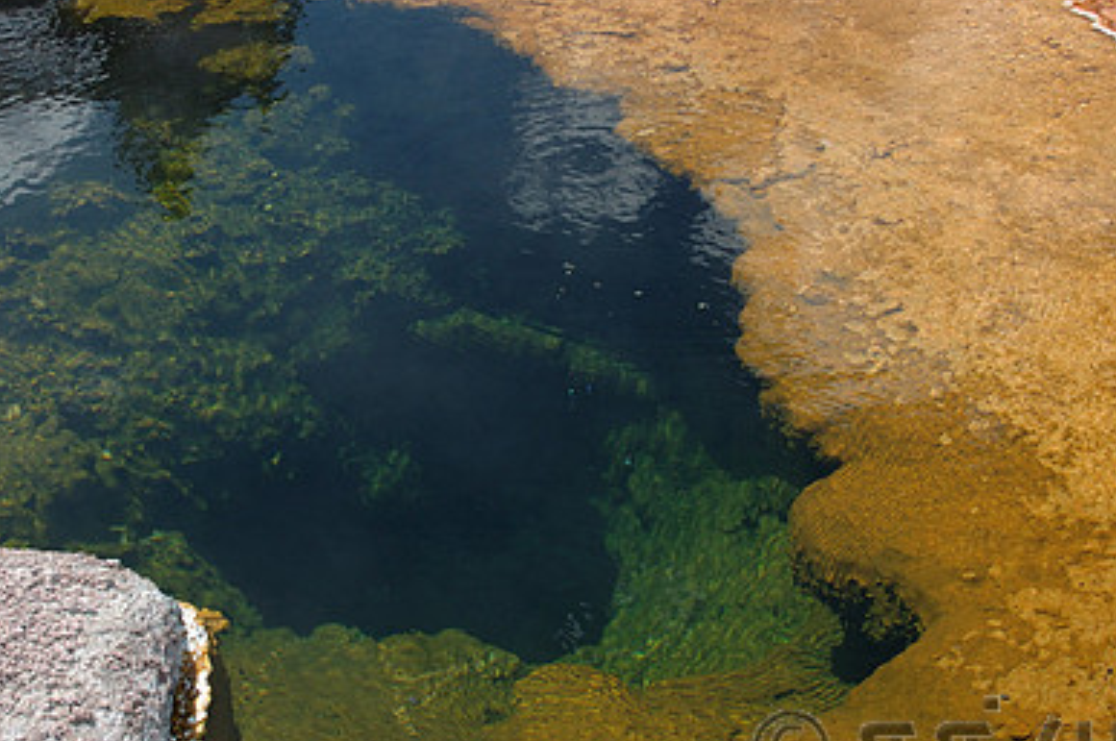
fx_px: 1672
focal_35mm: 54
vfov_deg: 25.0
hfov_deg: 36.8
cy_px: 352
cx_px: 453
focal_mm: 24
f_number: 7.1
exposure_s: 1/500
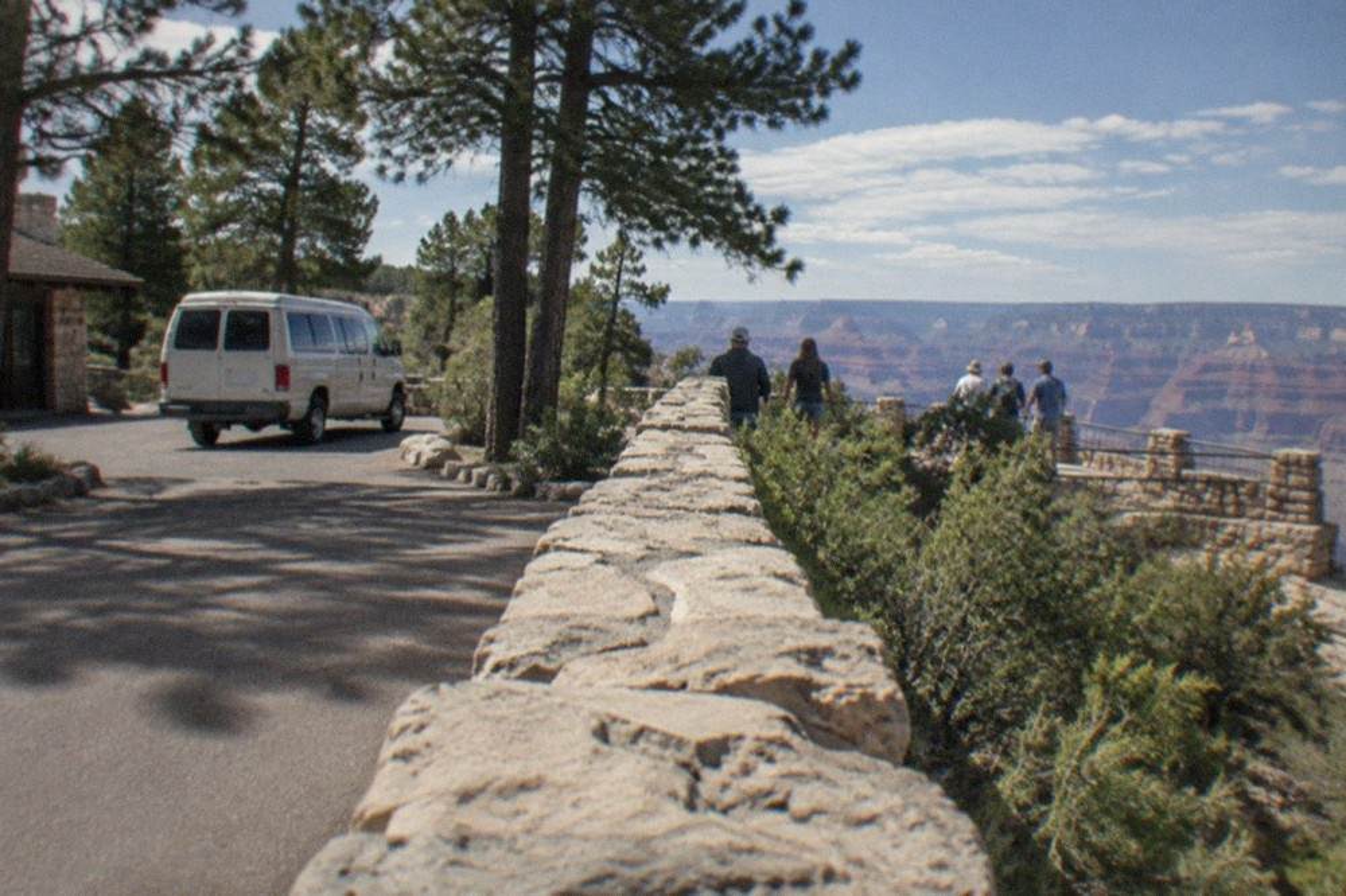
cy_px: 448
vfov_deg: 28.6
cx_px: 673
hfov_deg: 41.9
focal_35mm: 47
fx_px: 1757
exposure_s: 1/1000
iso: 400
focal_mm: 47
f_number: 5
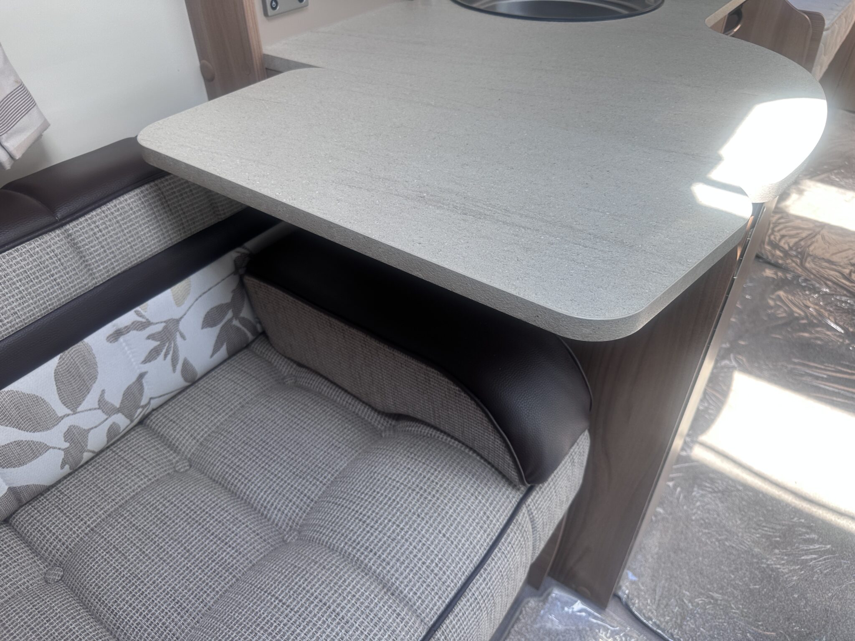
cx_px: 428
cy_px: 320
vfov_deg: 56.8
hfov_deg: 71.6
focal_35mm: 24
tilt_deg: -36.7
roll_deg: -0.6
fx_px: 593
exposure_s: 1/215
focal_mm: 6.86
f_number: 1.78
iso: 64
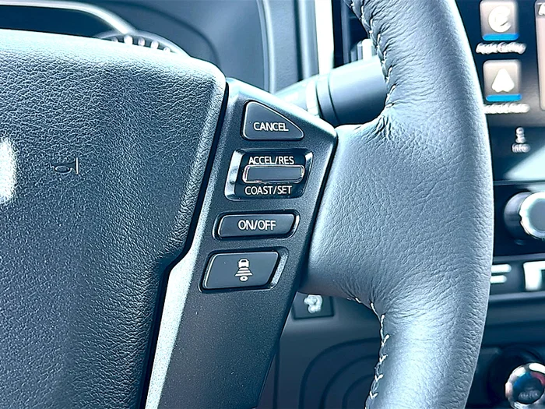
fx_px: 708
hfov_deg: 42.1
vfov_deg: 32.2
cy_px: 204
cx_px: 272
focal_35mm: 45
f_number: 1.78
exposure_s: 1/102
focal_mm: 6.86
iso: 64
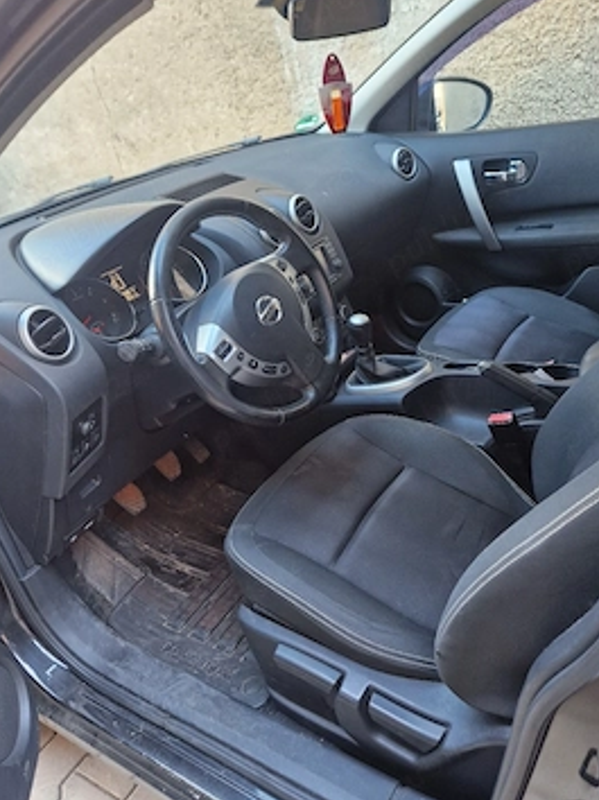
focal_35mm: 26
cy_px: 423
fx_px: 601
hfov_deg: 52.9
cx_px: 328
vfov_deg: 67.3
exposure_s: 1/100
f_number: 1.8
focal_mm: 5.4
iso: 250
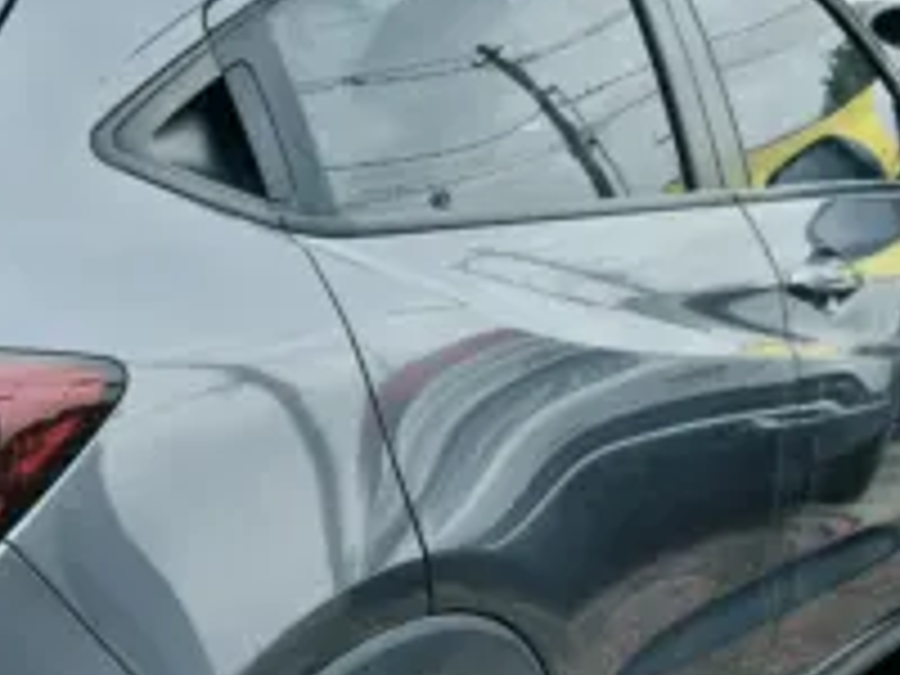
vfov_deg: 20.8
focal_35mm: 69
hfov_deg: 26.6
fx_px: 1794
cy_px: 621
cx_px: -9
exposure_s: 1/584
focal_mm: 5.4
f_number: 1.8
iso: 25
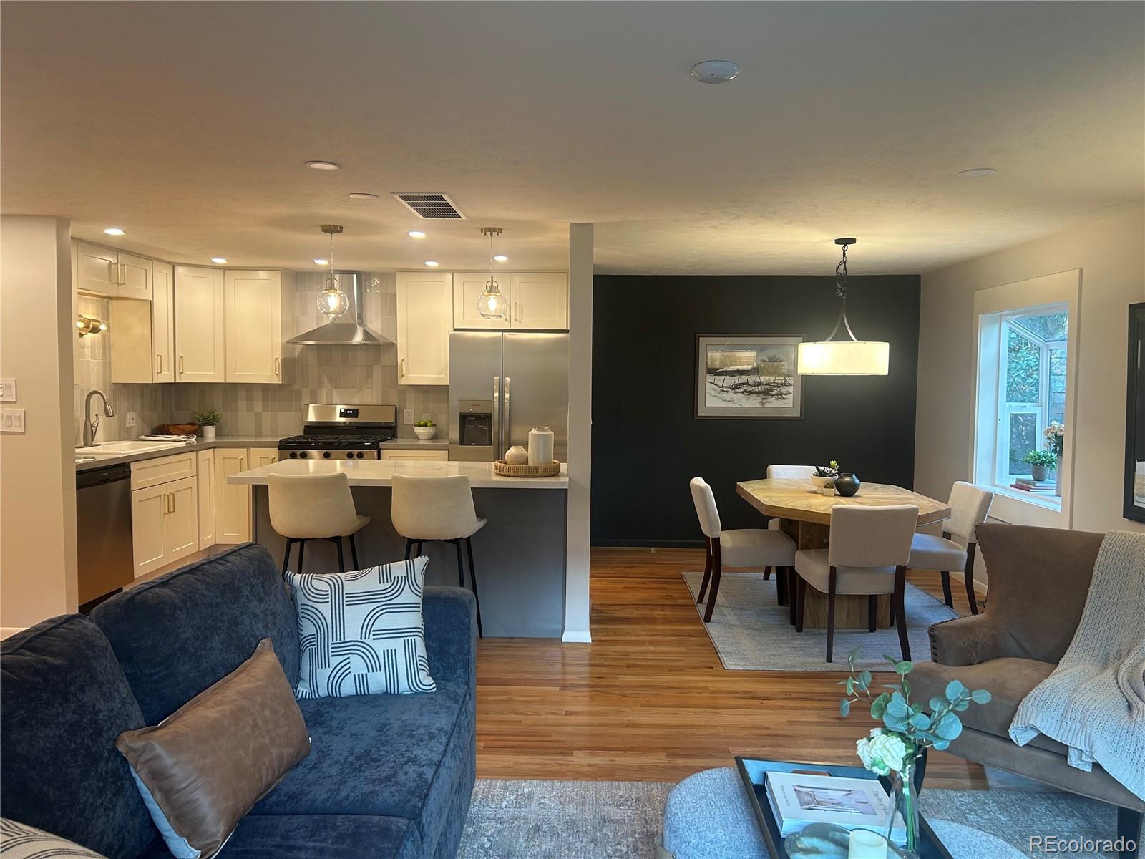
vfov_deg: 53.1
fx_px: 860
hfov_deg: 67.3
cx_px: 572
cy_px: 430
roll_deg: +0.1
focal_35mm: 26
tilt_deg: -3.5
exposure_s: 1/60
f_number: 1.5
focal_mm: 5.7
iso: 80
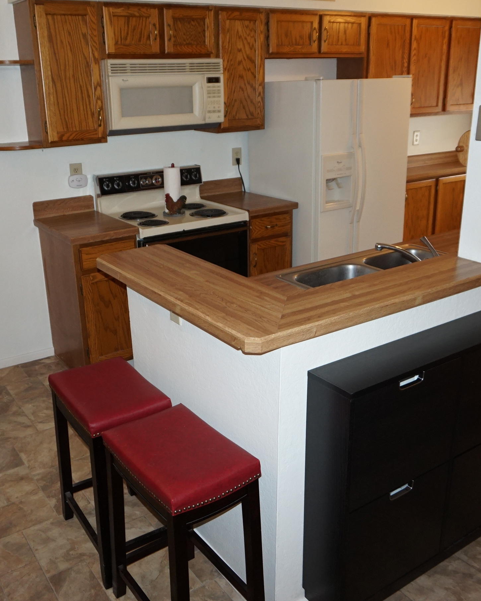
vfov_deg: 52.8
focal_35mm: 34
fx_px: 605
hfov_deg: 43.3
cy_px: 300
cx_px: 220
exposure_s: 1/160
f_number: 3.5
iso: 800
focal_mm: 16
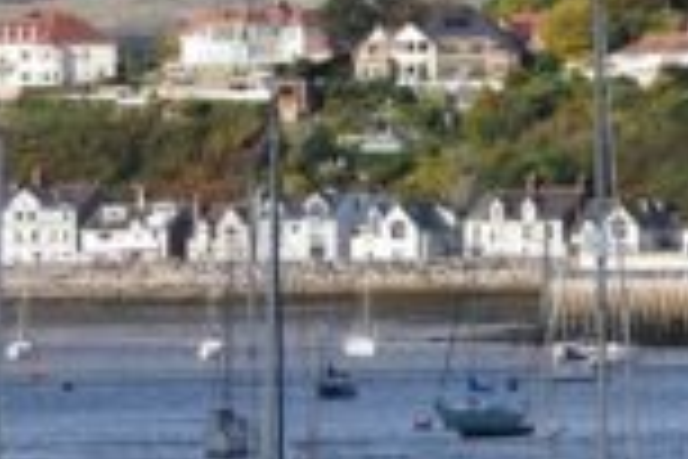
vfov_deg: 2.1
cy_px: 205
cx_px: 121
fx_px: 12576
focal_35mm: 658
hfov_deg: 3.1
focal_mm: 105
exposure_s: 1/500
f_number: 11
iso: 360
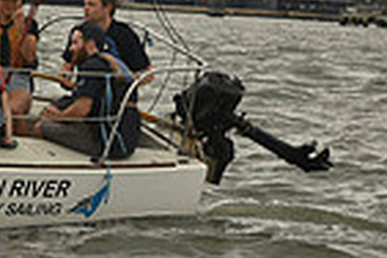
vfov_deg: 4.2
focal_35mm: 329
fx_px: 3536
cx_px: -395
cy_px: -125
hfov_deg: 6.1
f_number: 6.3
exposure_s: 1/1600
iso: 320
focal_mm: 80
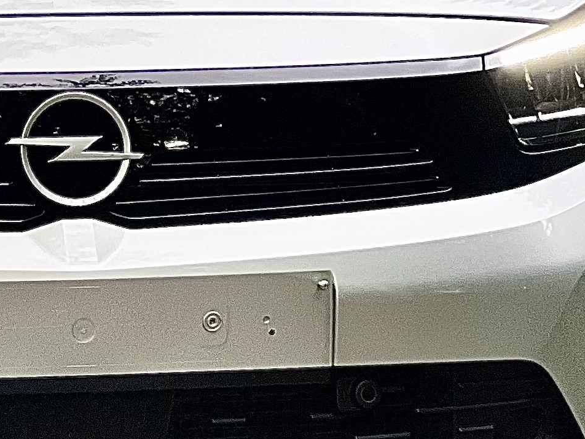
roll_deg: -1.2
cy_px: 181
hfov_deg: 6.0
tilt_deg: -7.3
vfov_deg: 4.6
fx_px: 5509
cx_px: -170
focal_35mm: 326
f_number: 2.8
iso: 100
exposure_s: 1/121
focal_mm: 9
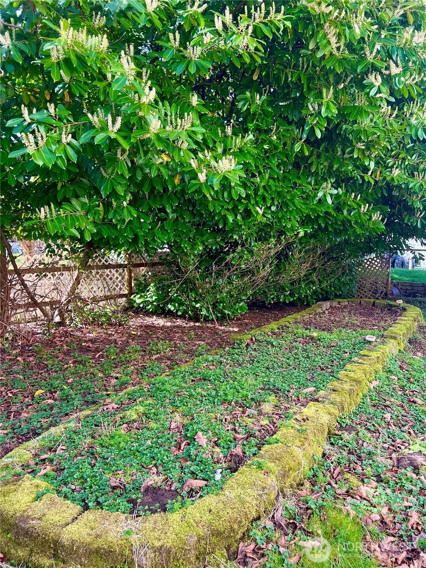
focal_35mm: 26
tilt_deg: -6.9
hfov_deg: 53.1
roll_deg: -0.7
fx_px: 427
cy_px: 284
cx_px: 213
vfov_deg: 67.3
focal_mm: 5.7
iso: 40
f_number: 1.5
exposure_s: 1/181
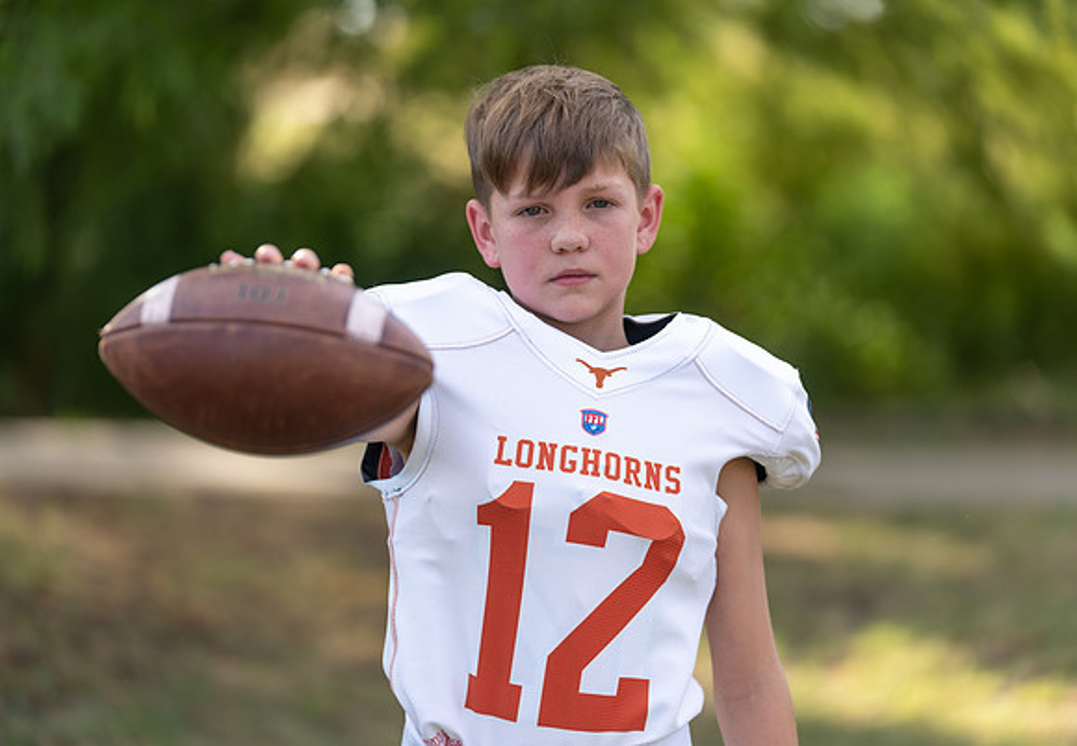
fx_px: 4217
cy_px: 373
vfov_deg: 10.1
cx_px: 560
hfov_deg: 14.6
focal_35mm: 139
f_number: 2.8
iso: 100
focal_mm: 134
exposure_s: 1/400
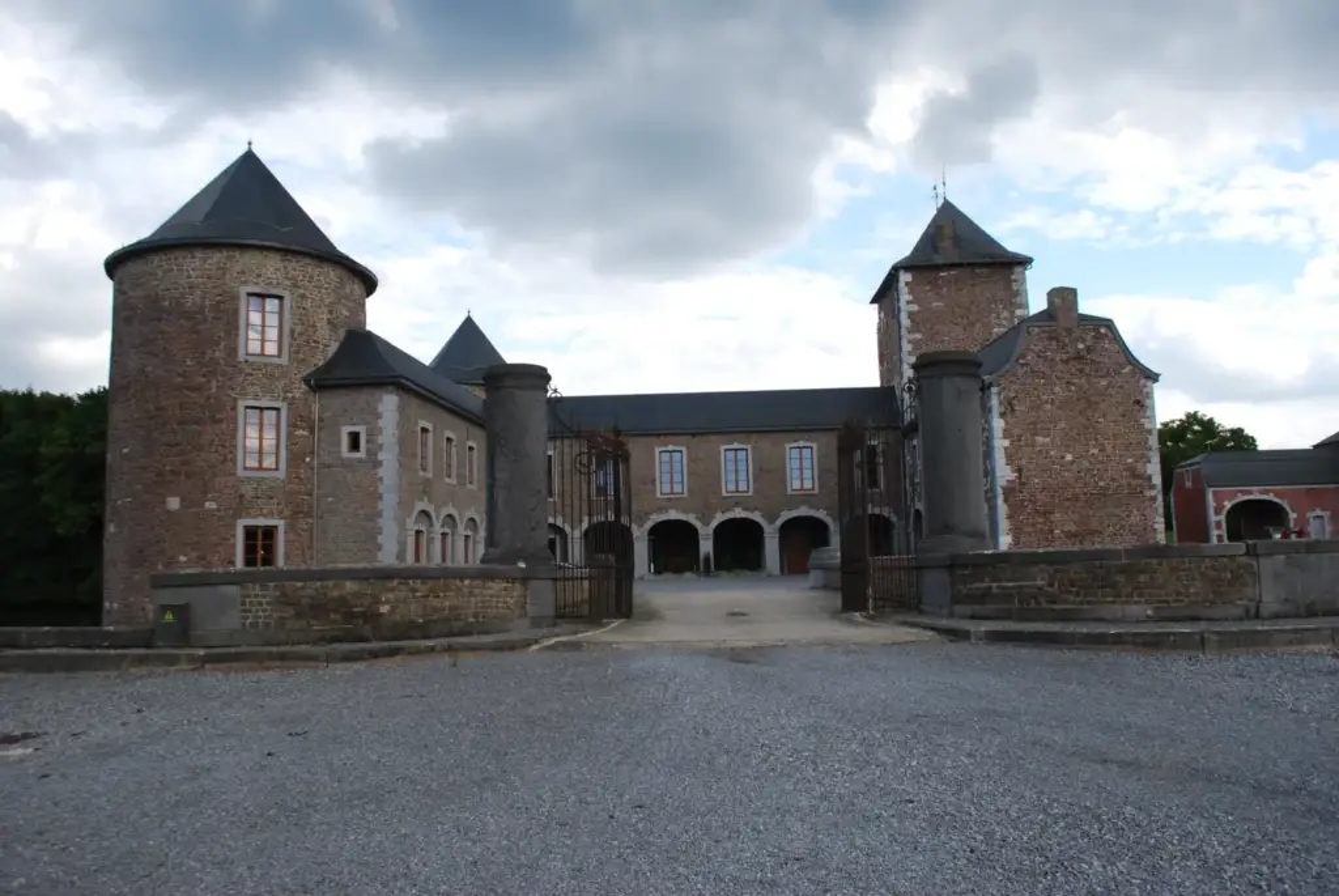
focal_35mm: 27
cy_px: 448
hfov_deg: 67.3
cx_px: 670
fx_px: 1005
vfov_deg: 48.0
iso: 110
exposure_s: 1/125
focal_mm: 18
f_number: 5.6
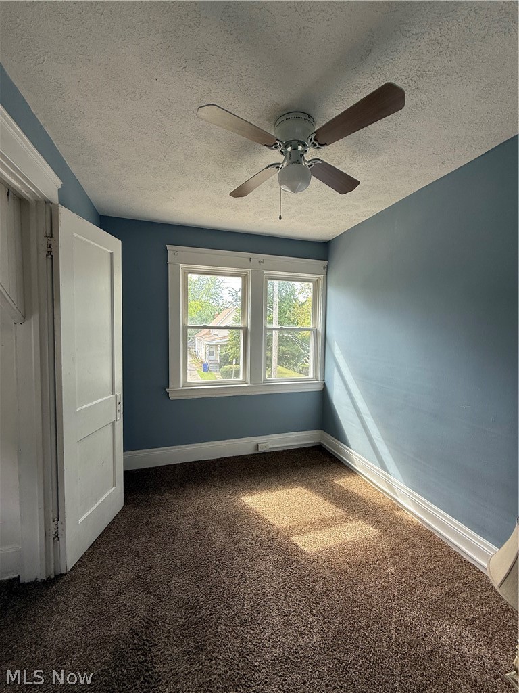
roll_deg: -0.8
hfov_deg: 85.7
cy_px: 346
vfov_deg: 102.1
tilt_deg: -3.7
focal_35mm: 14
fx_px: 280
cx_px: 260
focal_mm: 2.22
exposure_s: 1/99
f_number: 2.2
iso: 50
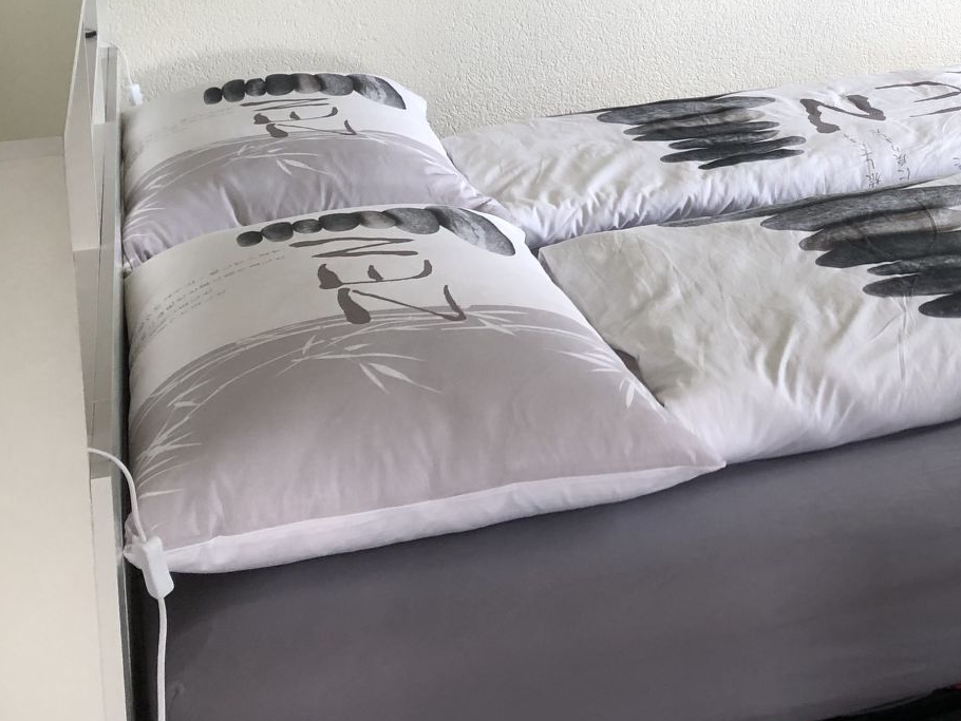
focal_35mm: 63
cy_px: -61
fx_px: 1749
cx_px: 850
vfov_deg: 22.1
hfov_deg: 29.5
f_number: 1.8
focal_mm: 3.99
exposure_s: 1/30
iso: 25
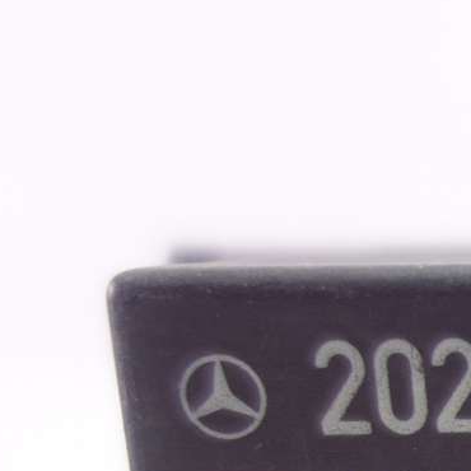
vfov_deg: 18.9
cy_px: 521
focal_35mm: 88
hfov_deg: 16.6
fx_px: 1355
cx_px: 833
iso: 125
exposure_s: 1/60
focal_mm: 10.4
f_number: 1.8
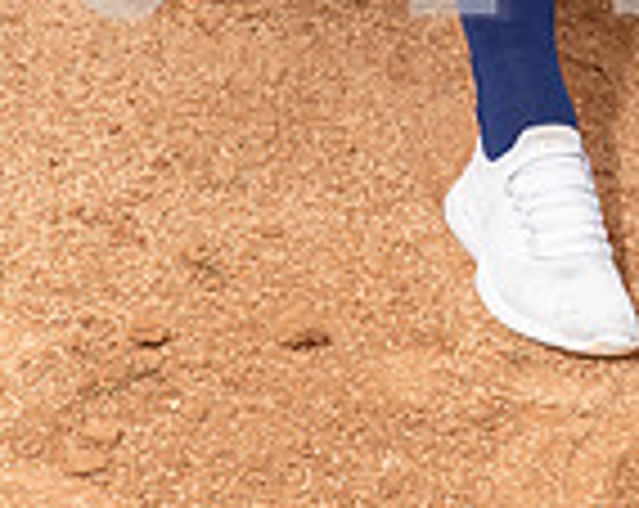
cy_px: -436
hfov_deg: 11.1
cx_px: 572
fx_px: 3265
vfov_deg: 8.5
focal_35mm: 173
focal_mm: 58
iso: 100
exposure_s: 1/250
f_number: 4.5
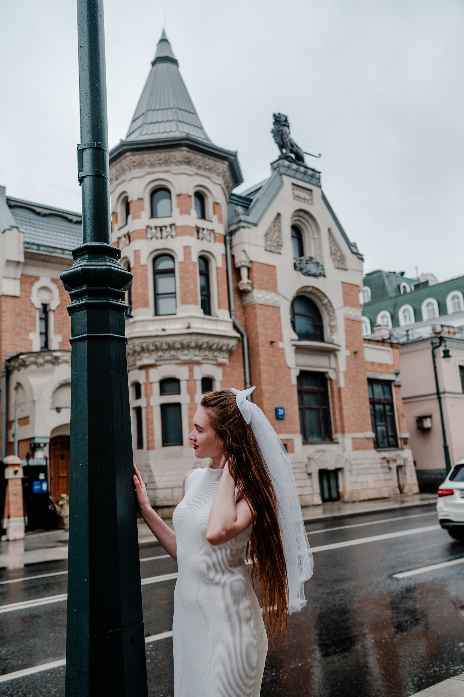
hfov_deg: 37.8
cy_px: 348
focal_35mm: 35
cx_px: 232
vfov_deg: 54.5
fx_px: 678
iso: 100
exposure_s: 1/500
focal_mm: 35
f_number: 4.5
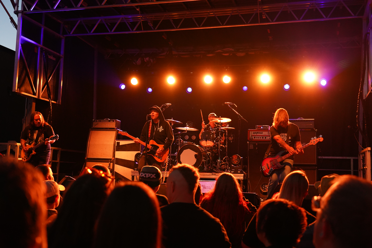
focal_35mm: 41
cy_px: 124
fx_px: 424
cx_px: 186
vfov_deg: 32.6
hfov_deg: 47.4
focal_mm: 41
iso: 5000
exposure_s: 1/160
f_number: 4
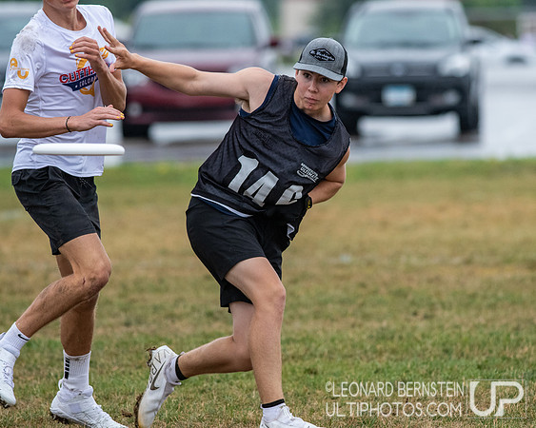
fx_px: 8037
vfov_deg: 3.1
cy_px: 214
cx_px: 322
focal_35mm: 507
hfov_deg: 3.8
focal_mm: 300
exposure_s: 1/2000
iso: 1600
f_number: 5
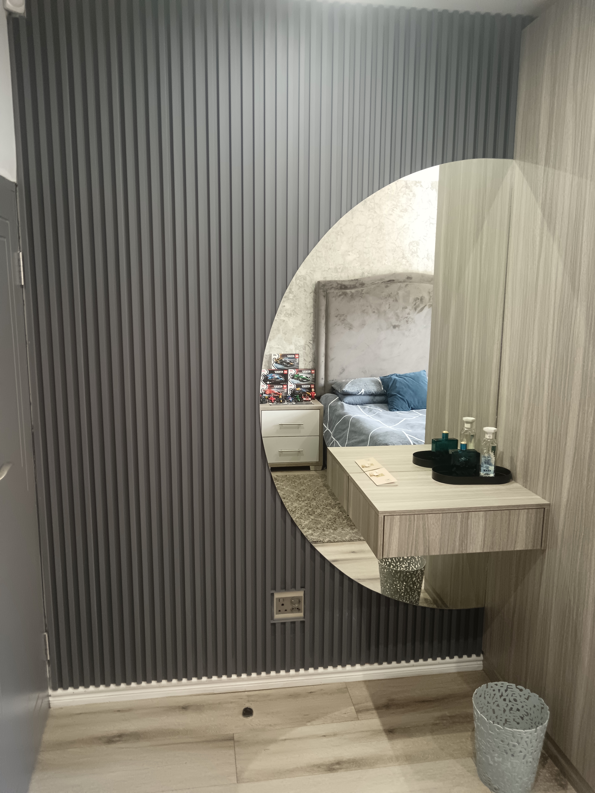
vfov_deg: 65.3
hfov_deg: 51.4
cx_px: 298
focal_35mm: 27
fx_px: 619
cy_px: 396
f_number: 1.9
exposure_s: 1/25
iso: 1271
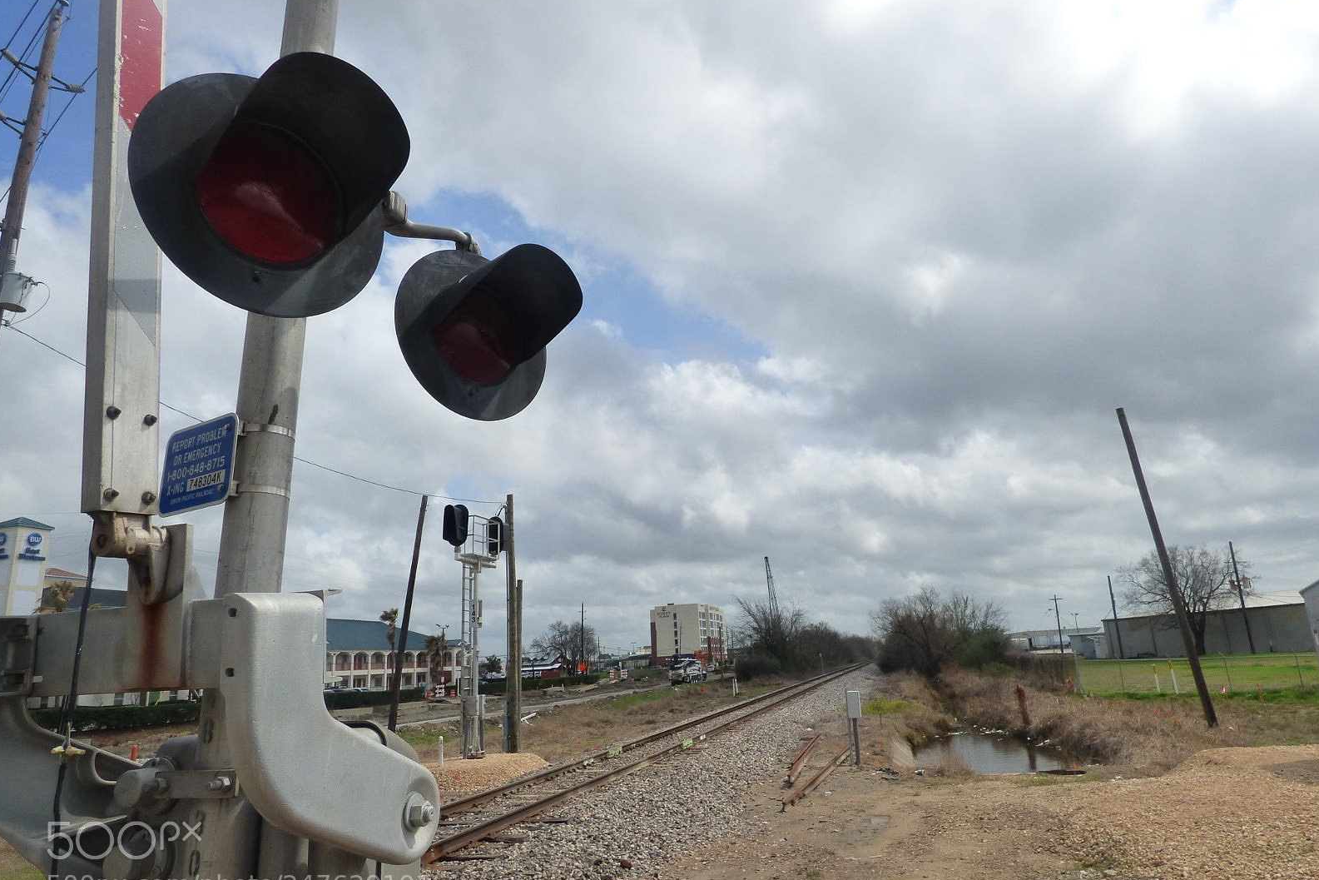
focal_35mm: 21
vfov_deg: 59.5
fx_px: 769
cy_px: 450
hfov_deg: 81.2
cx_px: 661
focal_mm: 3.58
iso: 160
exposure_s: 1/2000
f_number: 4
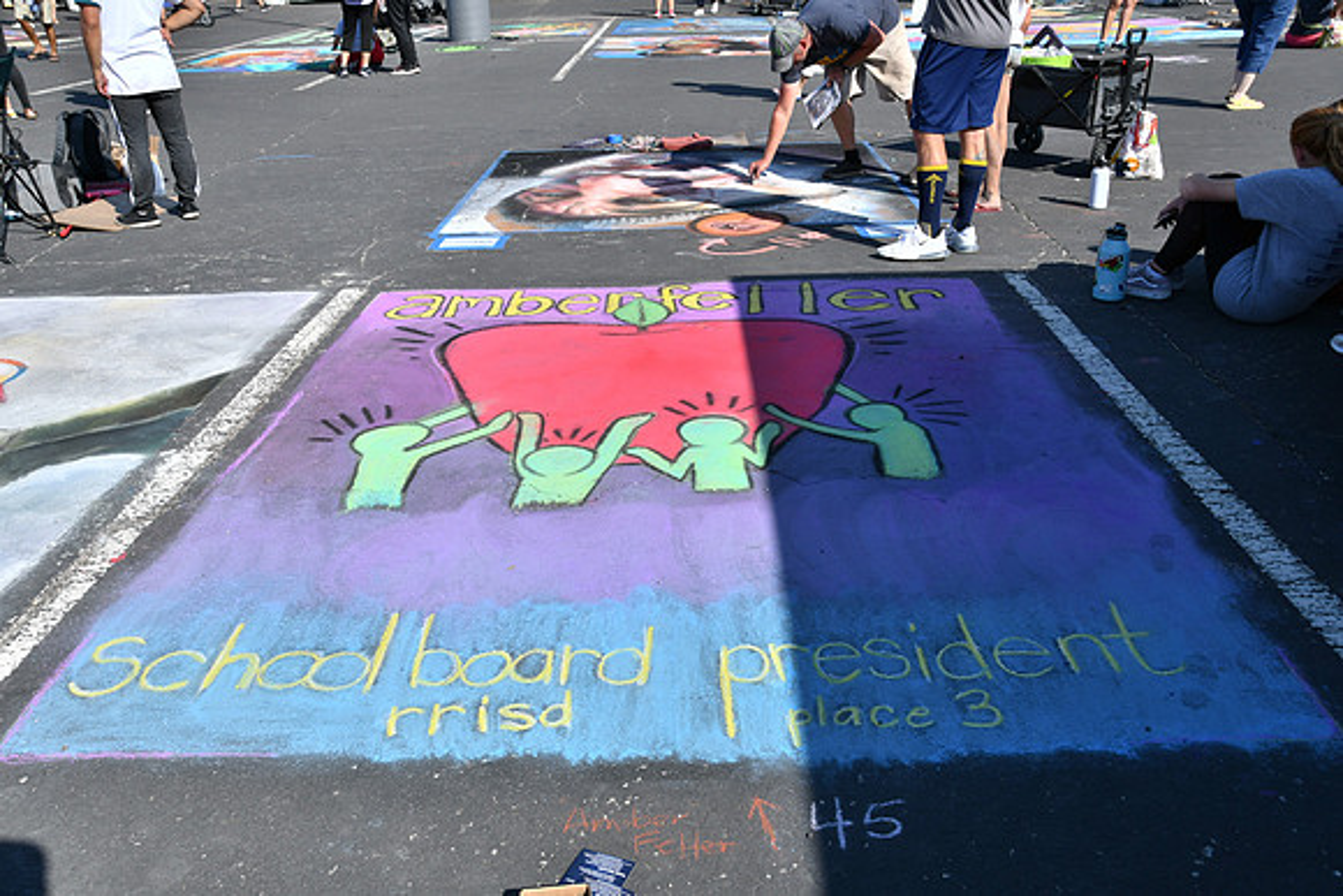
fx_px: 1231
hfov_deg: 57.2
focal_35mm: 33
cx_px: 672
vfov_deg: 40.0
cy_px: 448
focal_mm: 22
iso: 100
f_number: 10
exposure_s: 1/400
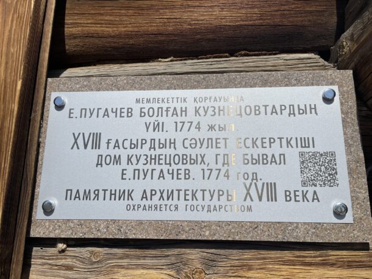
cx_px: 186
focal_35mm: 25
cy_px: 140
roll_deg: -1.7
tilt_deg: +11.5
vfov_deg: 54.9
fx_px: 269
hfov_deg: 69.4
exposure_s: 1/9174
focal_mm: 5.1
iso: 32
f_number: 1.6
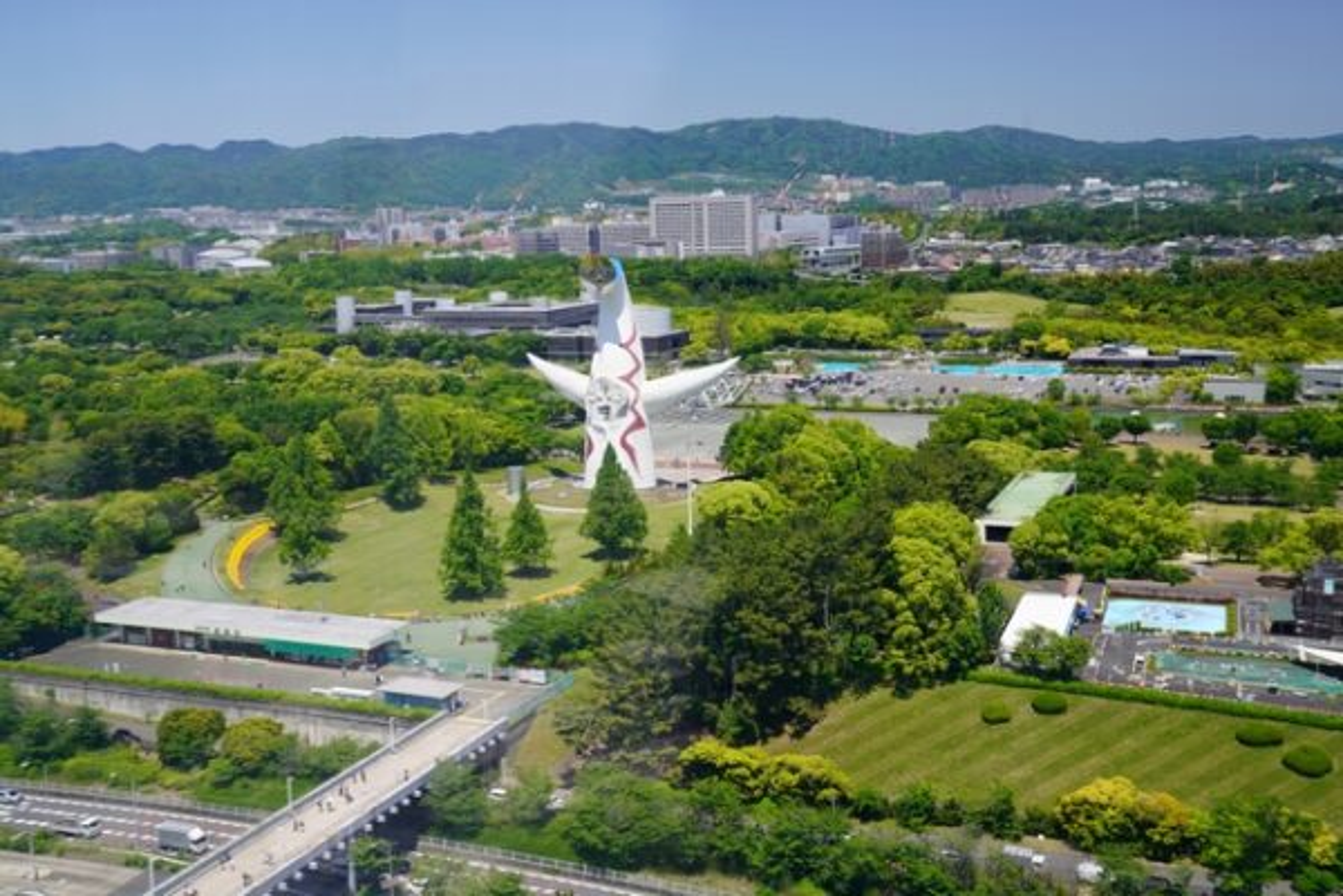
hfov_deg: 49.6
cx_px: 672
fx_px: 1455
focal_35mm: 39
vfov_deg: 34.2
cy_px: 448
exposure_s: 1/100
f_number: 7.1
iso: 100
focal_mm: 39
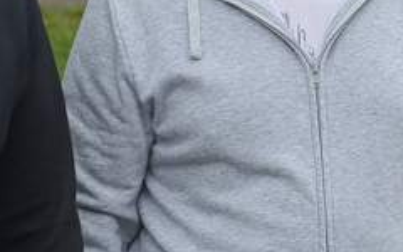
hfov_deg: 7.3
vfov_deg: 4.6
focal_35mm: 285
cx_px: 457
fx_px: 3130
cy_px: 41
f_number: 4.5
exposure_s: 1/320
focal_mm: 56
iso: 125
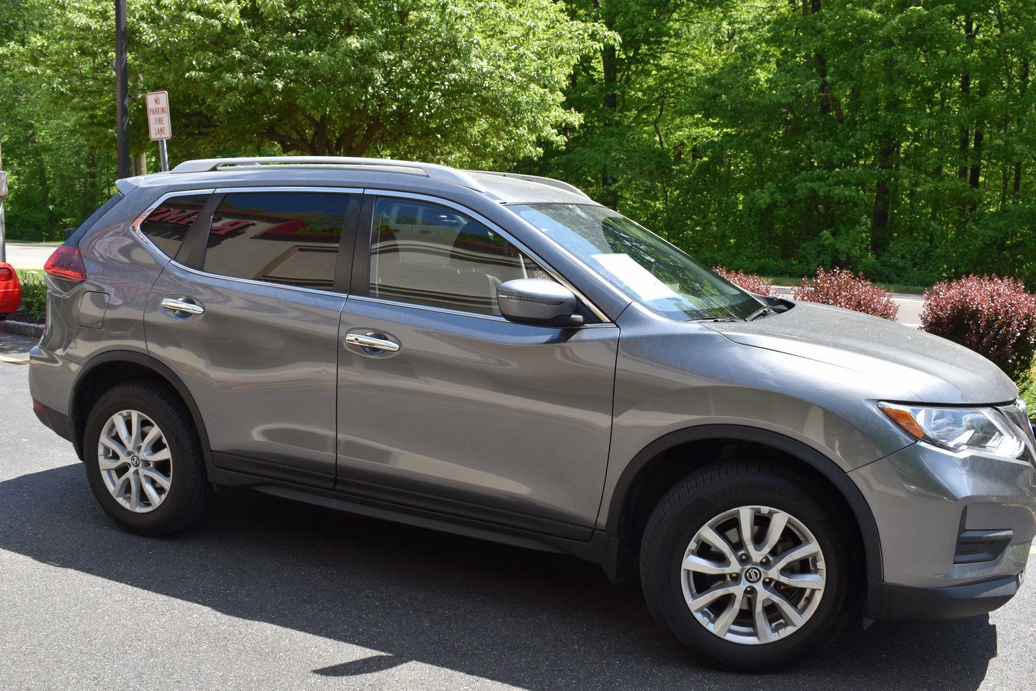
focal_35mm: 32
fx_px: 921
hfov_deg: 58.7
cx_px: 537
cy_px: 349
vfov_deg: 41.1
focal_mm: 20
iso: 200
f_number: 8
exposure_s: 1/250
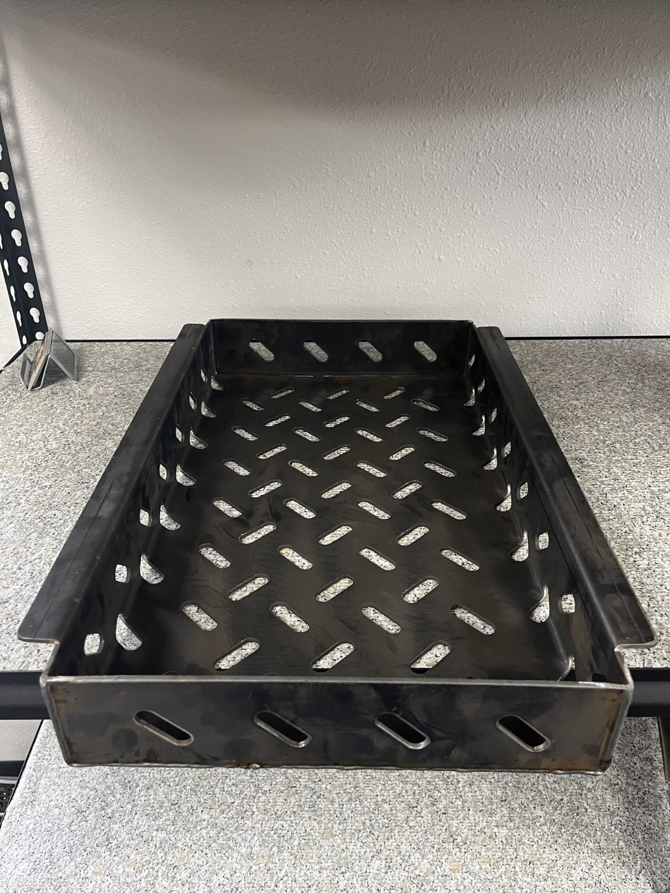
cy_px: 446
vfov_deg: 67.3
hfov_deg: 53.1
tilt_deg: -31.2
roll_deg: +1.3
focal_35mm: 26
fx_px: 671
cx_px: 335
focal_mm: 5.1
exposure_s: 1/60
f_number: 1.6
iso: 160
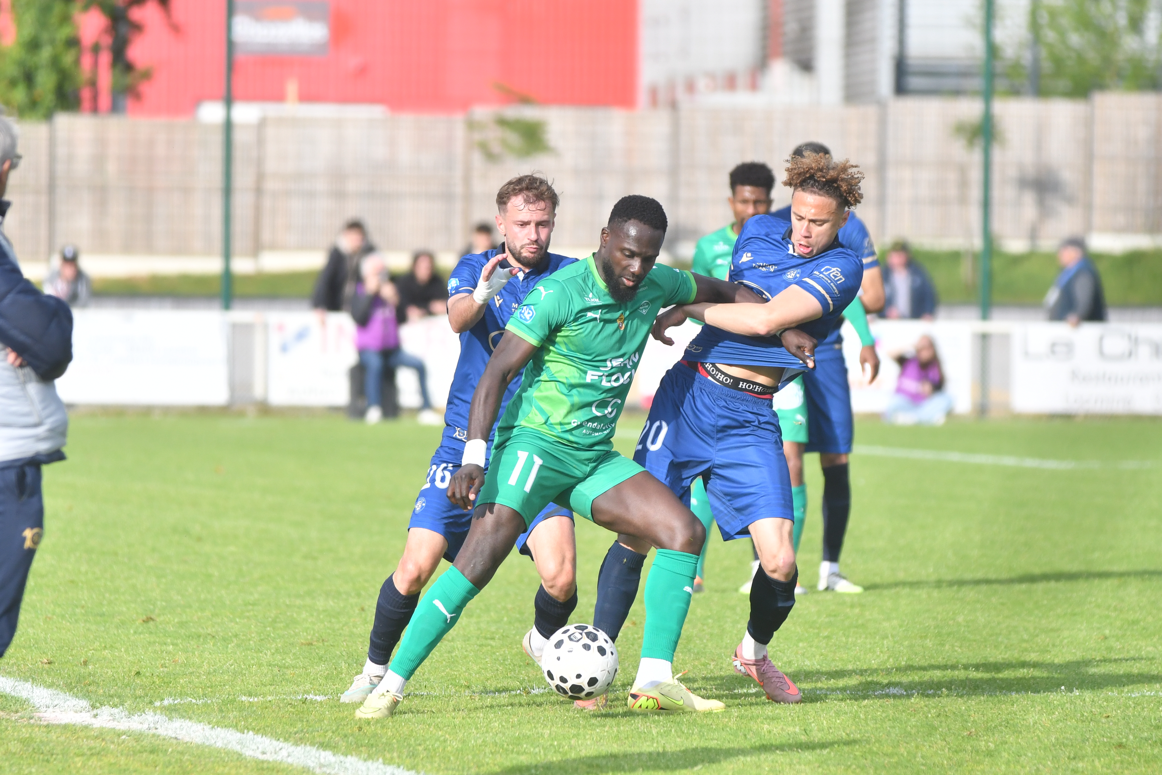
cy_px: 388
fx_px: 11942
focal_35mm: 370
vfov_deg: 3.7
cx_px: 581
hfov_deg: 5.6
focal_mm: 185
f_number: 2.8
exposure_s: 1/8000
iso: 640
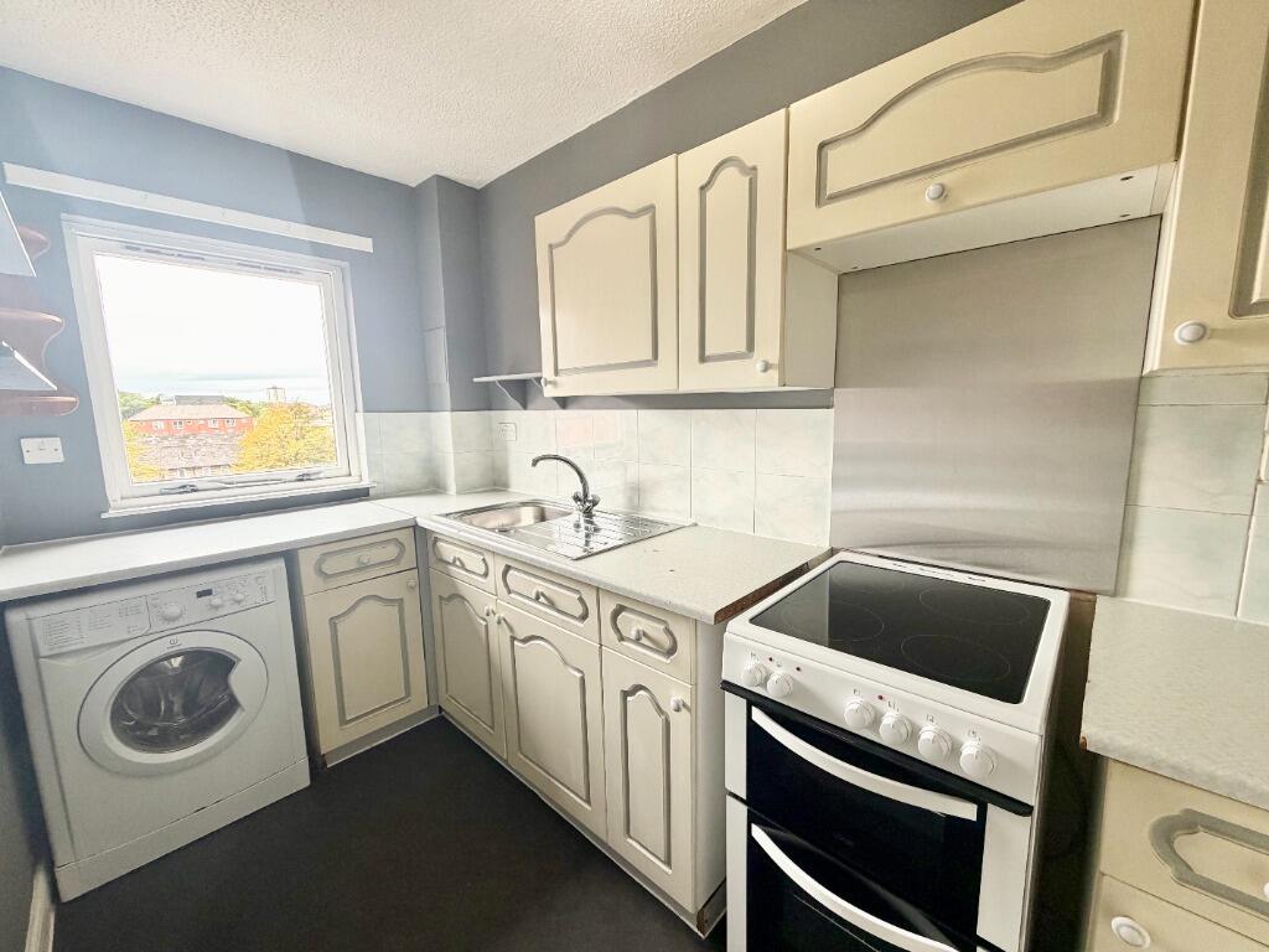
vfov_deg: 85.7
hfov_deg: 102.1
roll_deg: +1.0
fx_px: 513
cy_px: 476
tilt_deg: -7.9
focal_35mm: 14
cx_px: 634
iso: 200
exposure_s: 1/100
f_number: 2.2
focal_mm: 2.22
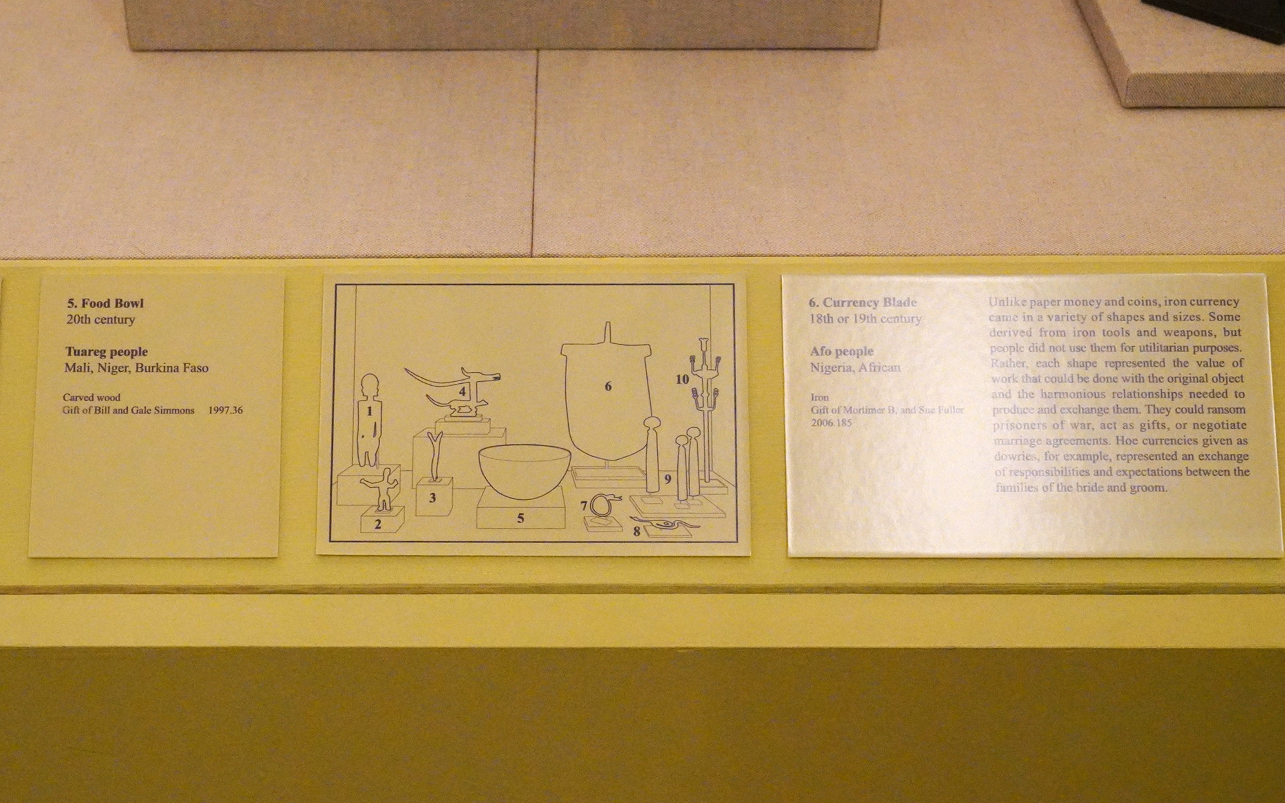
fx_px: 1541
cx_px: 642
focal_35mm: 44
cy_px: 391
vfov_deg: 29.2
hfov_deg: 45.3
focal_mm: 43
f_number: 6.3
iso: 12800
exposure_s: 1/100
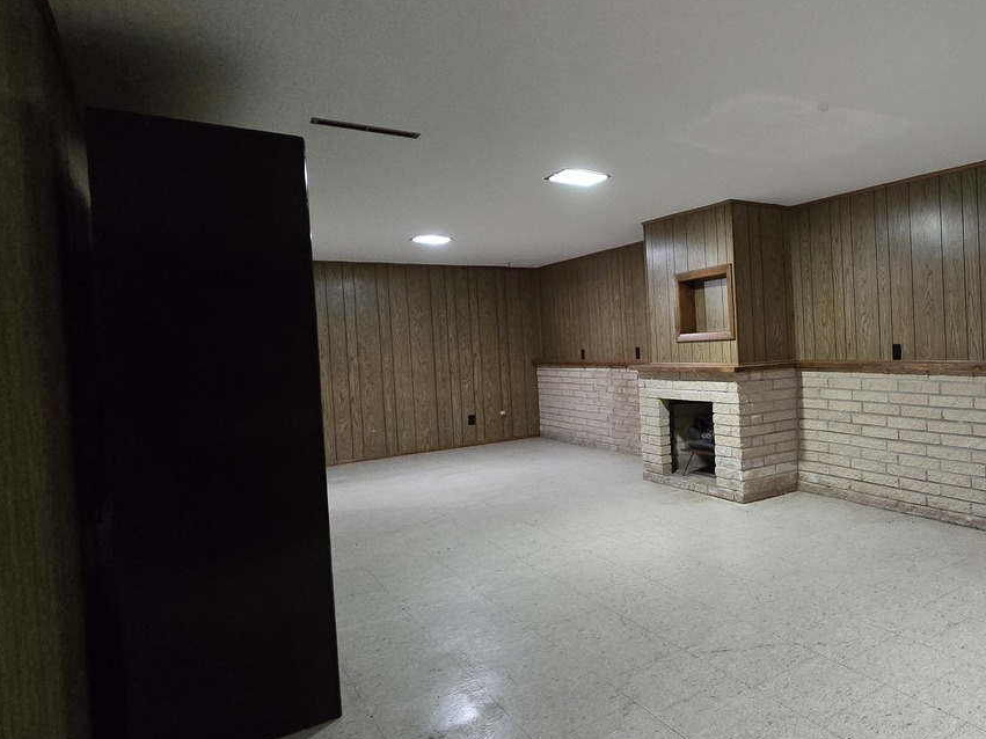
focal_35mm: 22
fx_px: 627
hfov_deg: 68.4
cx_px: 801
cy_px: 358
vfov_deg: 61.1
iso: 1000
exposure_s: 1/60
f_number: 2.2
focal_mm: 2.2
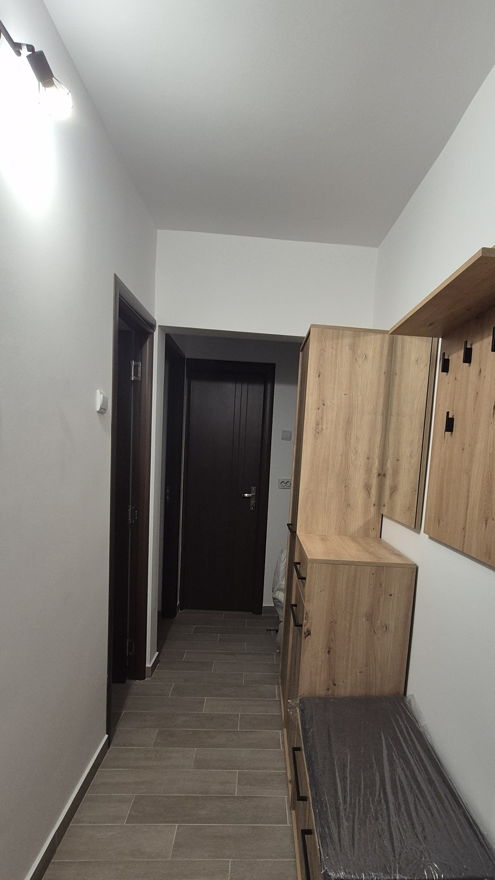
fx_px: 443
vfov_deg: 88.8
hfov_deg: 58.0
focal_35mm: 19
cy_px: 513
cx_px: 290
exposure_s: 1/50
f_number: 2.2
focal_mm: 2.2
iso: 250
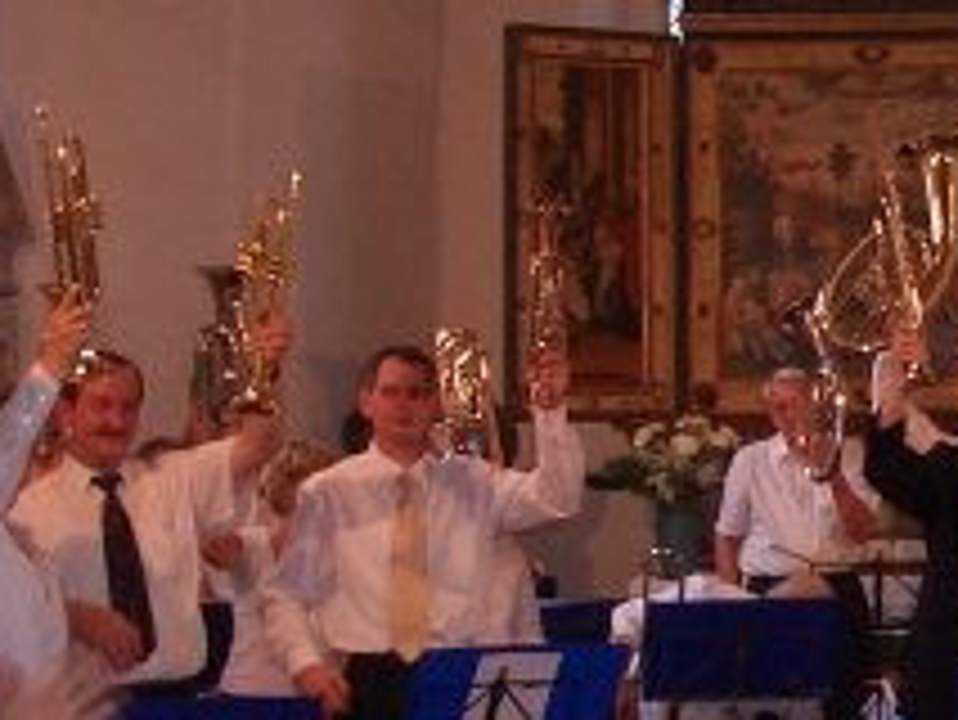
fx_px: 2908
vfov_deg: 14.1
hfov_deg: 18.5
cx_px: 810
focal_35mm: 105
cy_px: 360
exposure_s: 1/40
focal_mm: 5.8
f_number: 2.6
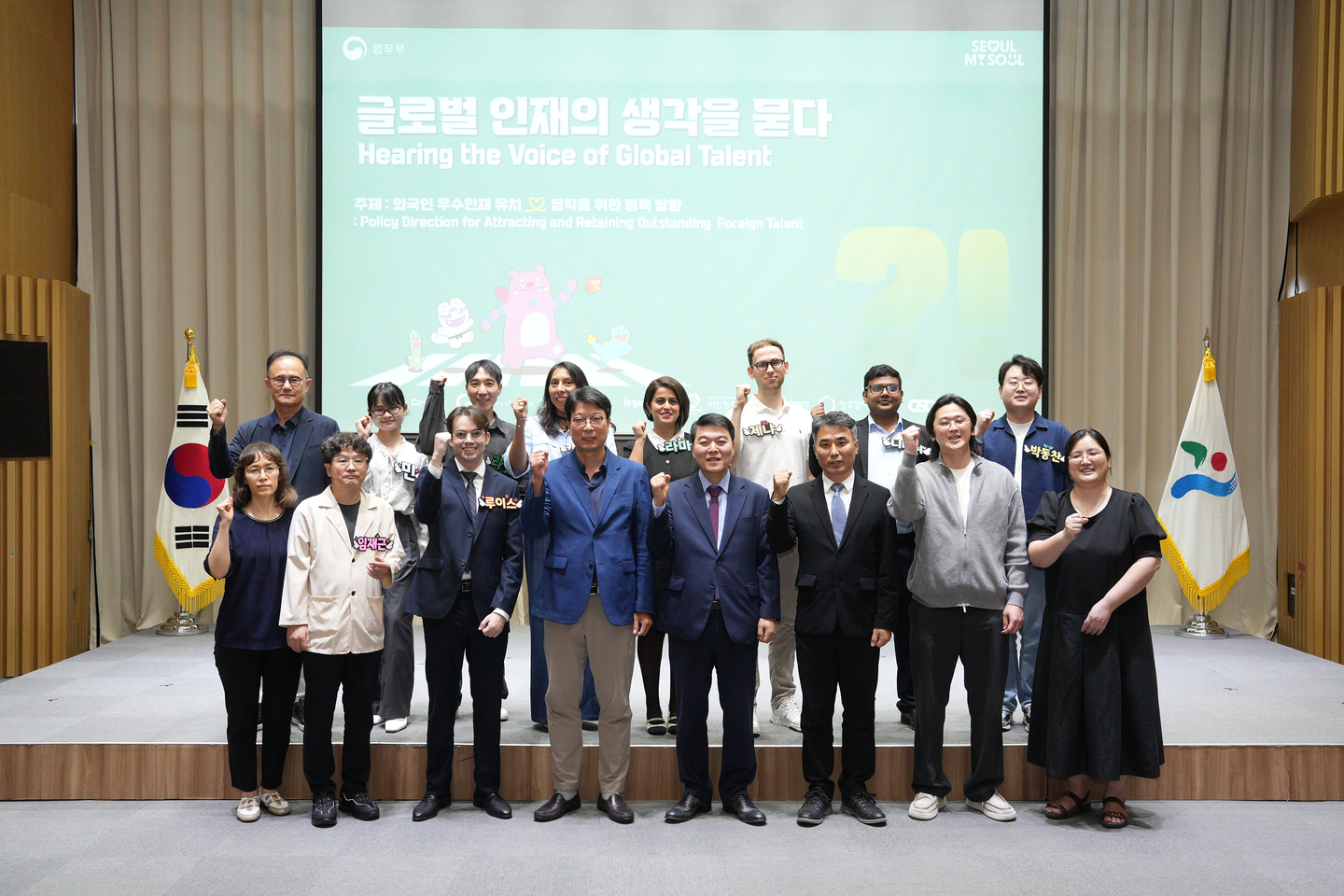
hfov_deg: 57.2
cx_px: 672
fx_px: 1232
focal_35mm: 33
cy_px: 448
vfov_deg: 40.0
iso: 3200
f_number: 5.6
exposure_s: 1/125
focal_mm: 33
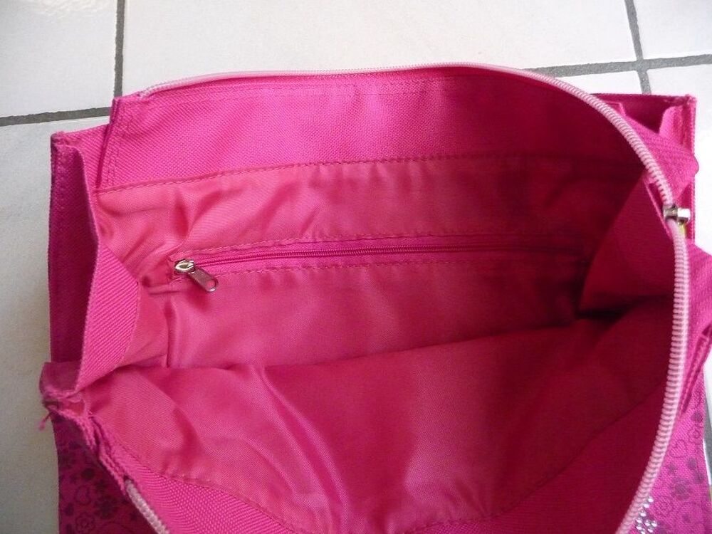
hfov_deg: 63.4
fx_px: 576
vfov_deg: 49.7
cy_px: 267
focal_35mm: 28
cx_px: 356
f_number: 3.3
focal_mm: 4.7
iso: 800
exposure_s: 1/30
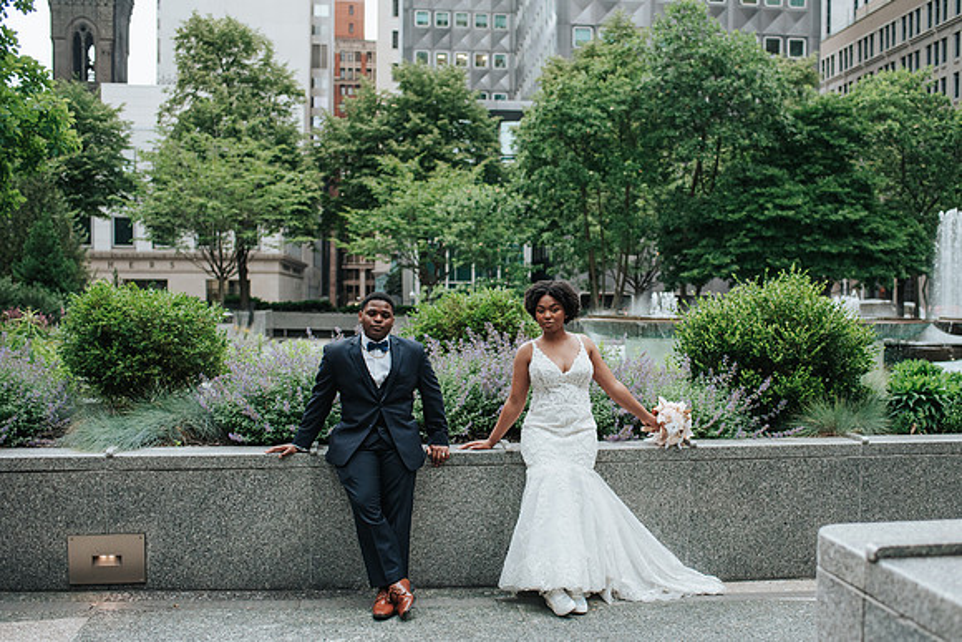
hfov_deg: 49.1
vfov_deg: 33.9
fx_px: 1051
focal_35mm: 39
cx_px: 534
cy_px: 354
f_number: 2.8
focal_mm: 35
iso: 1000
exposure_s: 1/1250
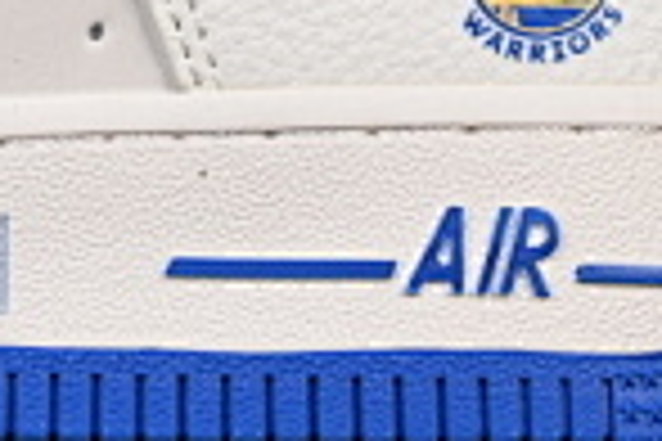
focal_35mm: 407
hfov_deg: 5.0
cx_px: -311
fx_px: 7484
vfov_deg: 3.4
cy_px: -299
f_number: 8
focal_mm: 50
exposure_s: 1/80
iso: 160
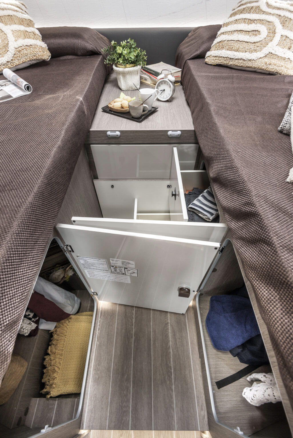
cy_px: 219
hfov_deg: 73.8
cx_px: 146
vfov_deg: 96.7
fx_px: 195
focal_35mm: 16
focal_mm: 16
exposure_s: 1/40
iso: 400
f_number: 5.6
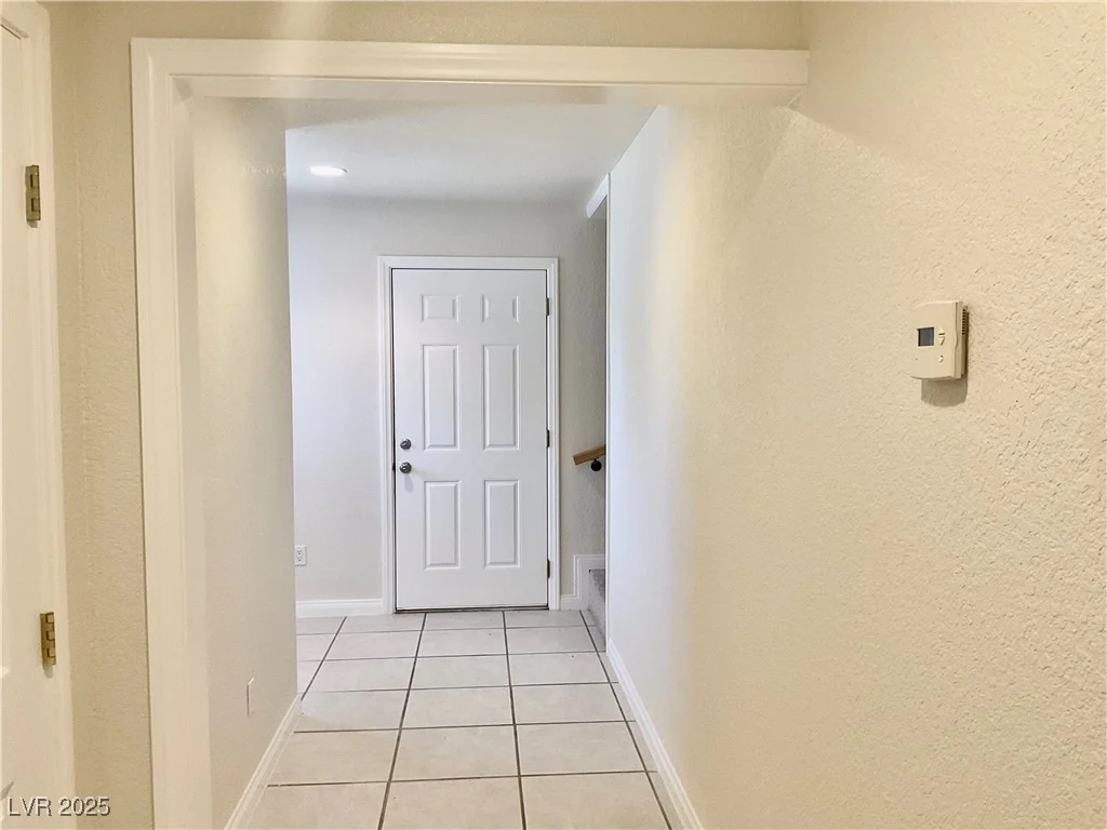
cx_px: 554
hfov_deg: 61.7
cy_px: 415
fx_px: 927
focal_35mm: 29
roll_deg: -1.7
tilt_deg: -3.4
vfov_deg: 48.2
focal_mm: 3
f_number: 1.8
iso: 64
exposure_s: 1/60
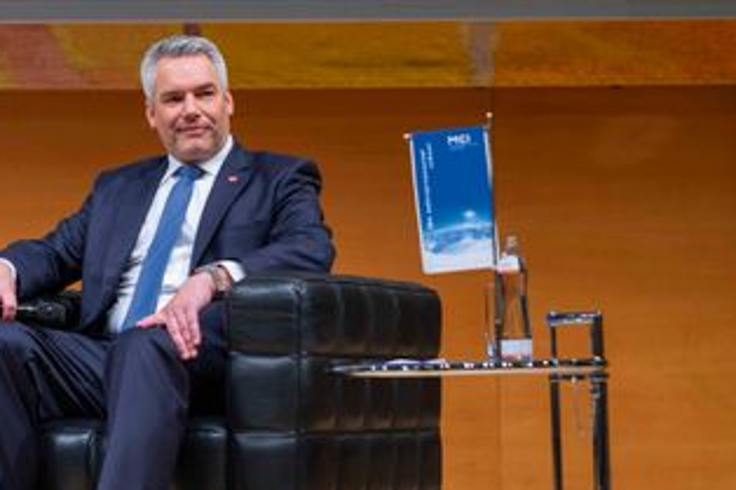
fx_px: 2329
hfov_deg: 17.8
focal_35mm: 114
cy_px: 207
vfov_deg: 12.0
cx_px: 157
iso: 800
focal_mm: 70
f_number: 2.8
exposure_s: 1/125
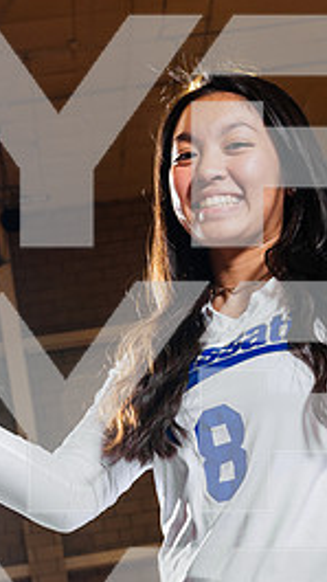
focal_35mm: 87
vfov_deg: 24.3
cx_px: 156
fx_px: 1342
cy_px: 399
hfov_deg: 13.9
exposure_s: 1/125
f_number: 8
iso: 400
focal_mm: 38
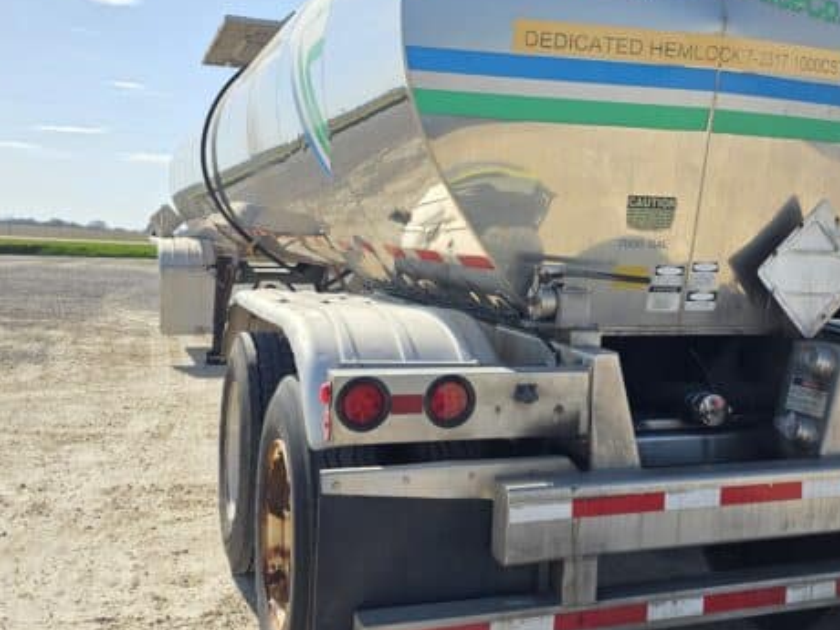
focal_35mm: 40
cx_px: 509
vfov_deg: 35.9
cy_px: 257
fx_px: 971
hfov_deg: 46.5
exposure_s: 1/3628
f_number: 1.7
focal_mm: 6.3
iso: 80
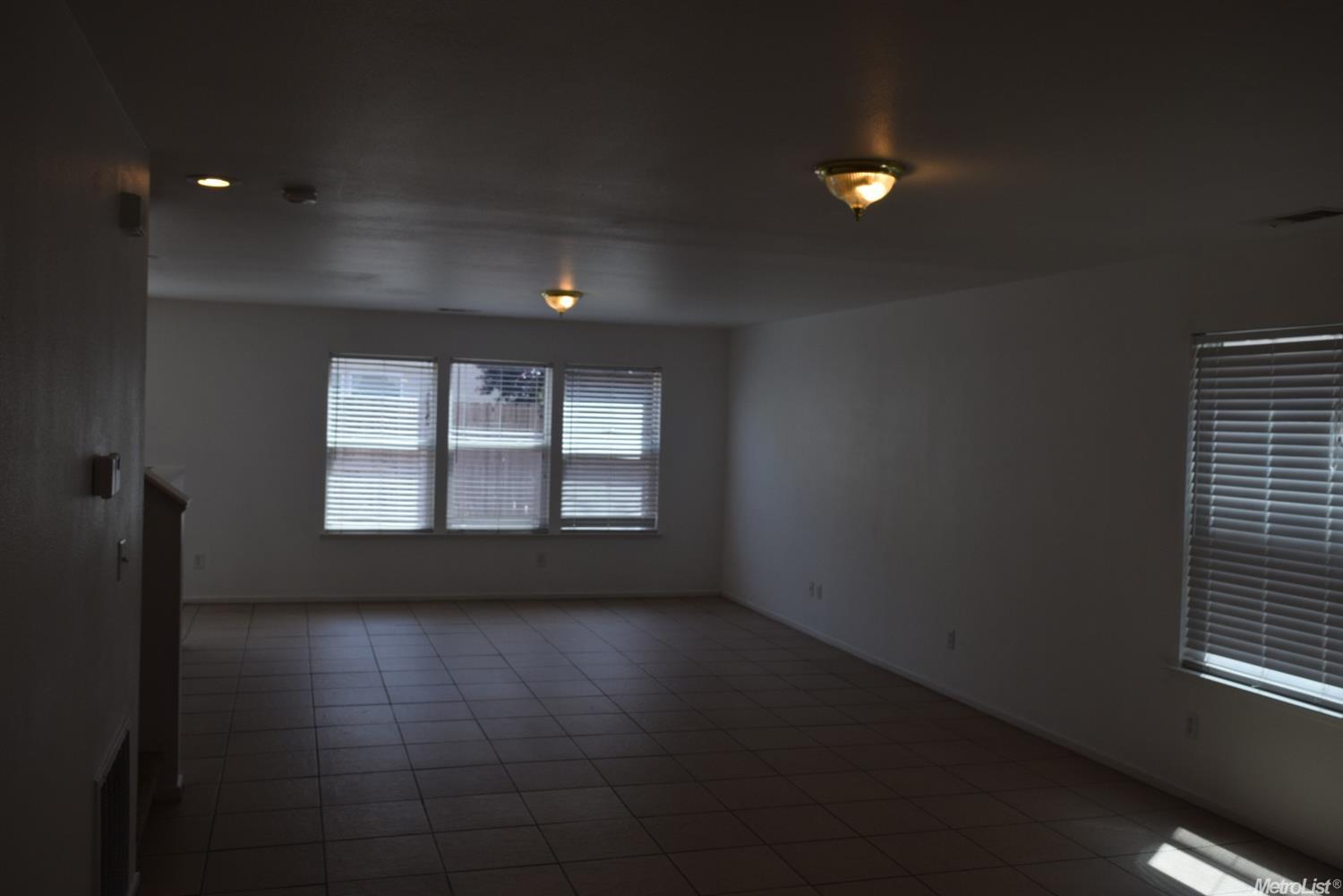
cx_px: 672
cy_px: 448
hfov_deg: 57.2
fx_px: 1231
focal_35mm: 33
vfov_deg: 40.0
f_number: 6.3
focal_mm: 22
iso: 200
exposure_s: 1/200
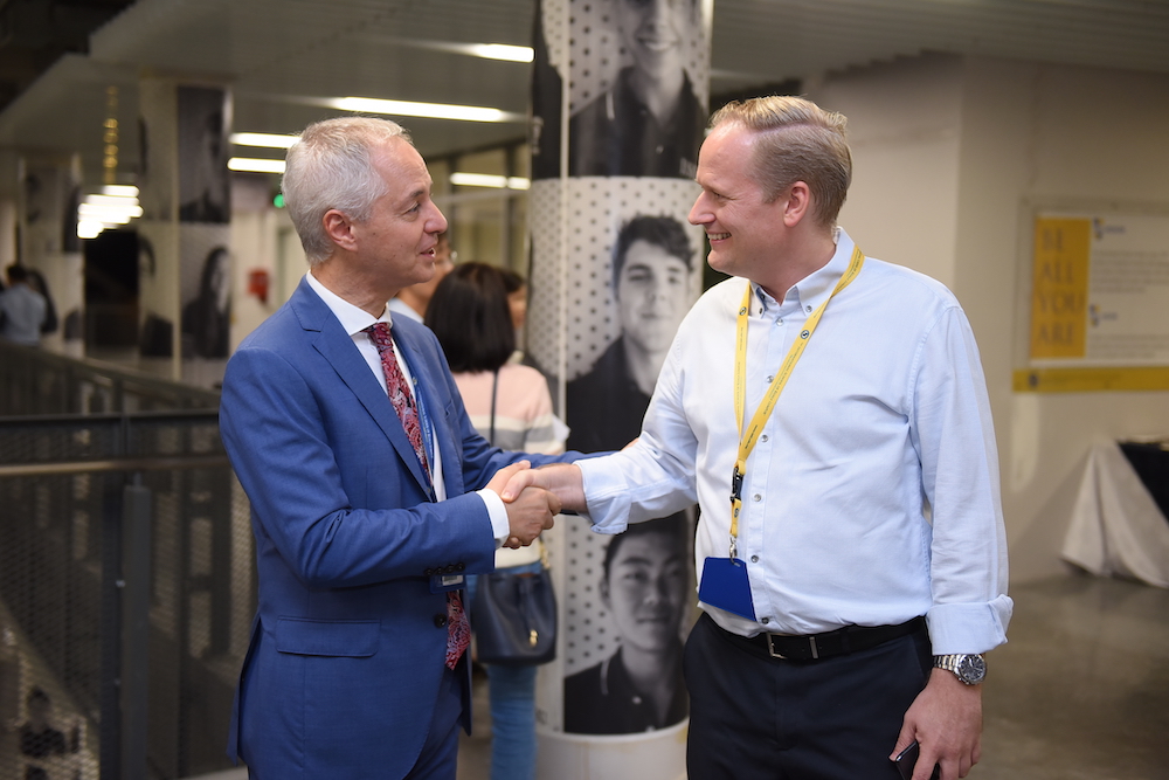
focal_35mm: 48
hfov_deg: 41.1
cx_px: 584
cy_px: 390
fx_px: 1559
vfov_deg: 28.1
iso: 1250
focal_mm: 48
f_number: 2.8
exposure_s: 1/160
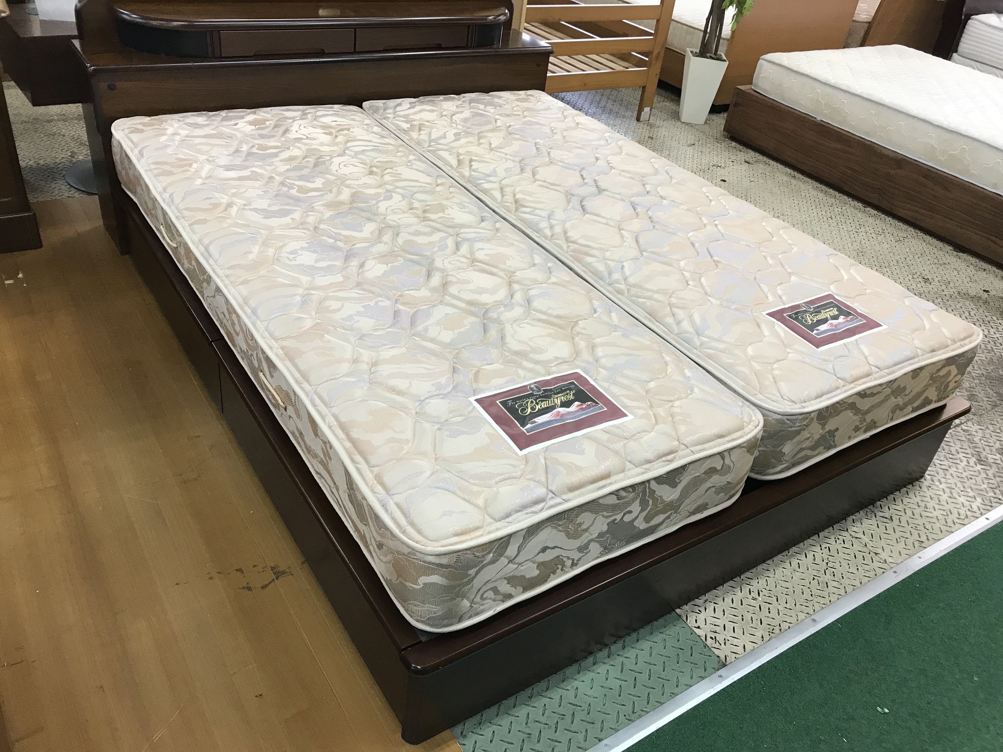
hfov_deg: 63.4
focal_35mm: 28
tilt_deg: -35.1
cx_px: 502
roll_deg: -8.8
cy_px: 376
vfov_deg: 49.7
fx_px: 811
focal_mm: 3.99
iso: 40
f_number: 1.8
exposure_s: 1/33
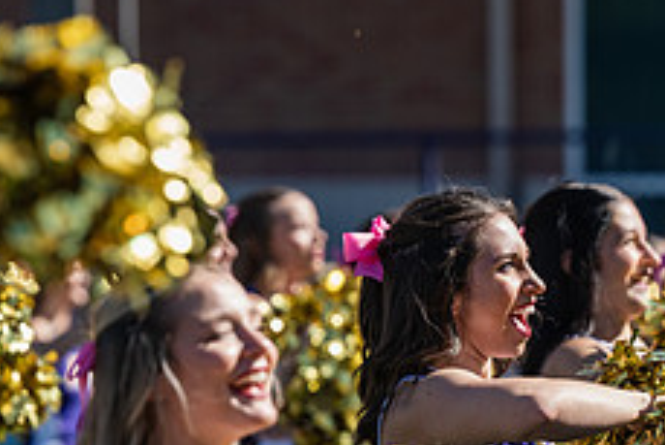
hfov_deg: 5.8
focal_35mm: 355
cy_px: 406
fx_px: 6562
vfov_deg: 3.9
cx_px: 473
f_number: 3.5
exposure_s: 1/1000
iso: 125
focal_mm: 140
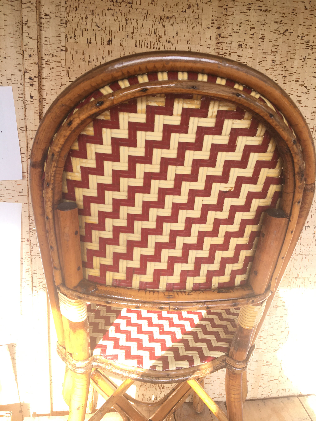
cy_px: 210
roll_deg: -2.7
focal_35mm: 29
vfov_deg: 61.7
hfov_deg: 48.2
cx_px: 158
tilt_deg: -13.4
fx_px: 353
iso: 25
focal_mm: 4.15
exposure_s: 1/102
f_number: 2.2
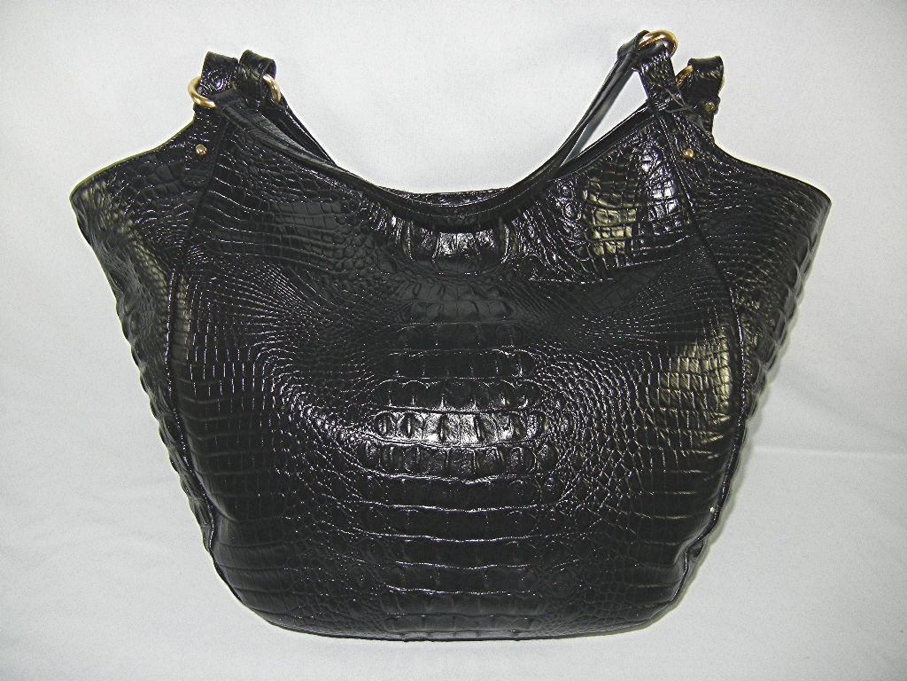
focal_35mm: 30
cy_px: 340
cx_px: 454
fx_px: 786
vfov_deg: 46.8
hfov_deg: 60.0
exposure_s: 1/30
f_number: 7
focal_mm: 5.4
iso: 200
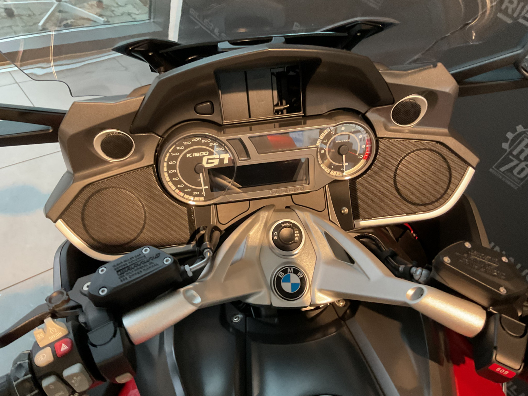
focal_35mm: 29
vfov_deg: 48.2
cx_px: 264
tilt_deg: -45.5
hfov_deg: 61.7
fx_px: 442
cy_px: 198
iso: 320
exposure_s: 1/30
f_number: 1.8
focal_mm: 3
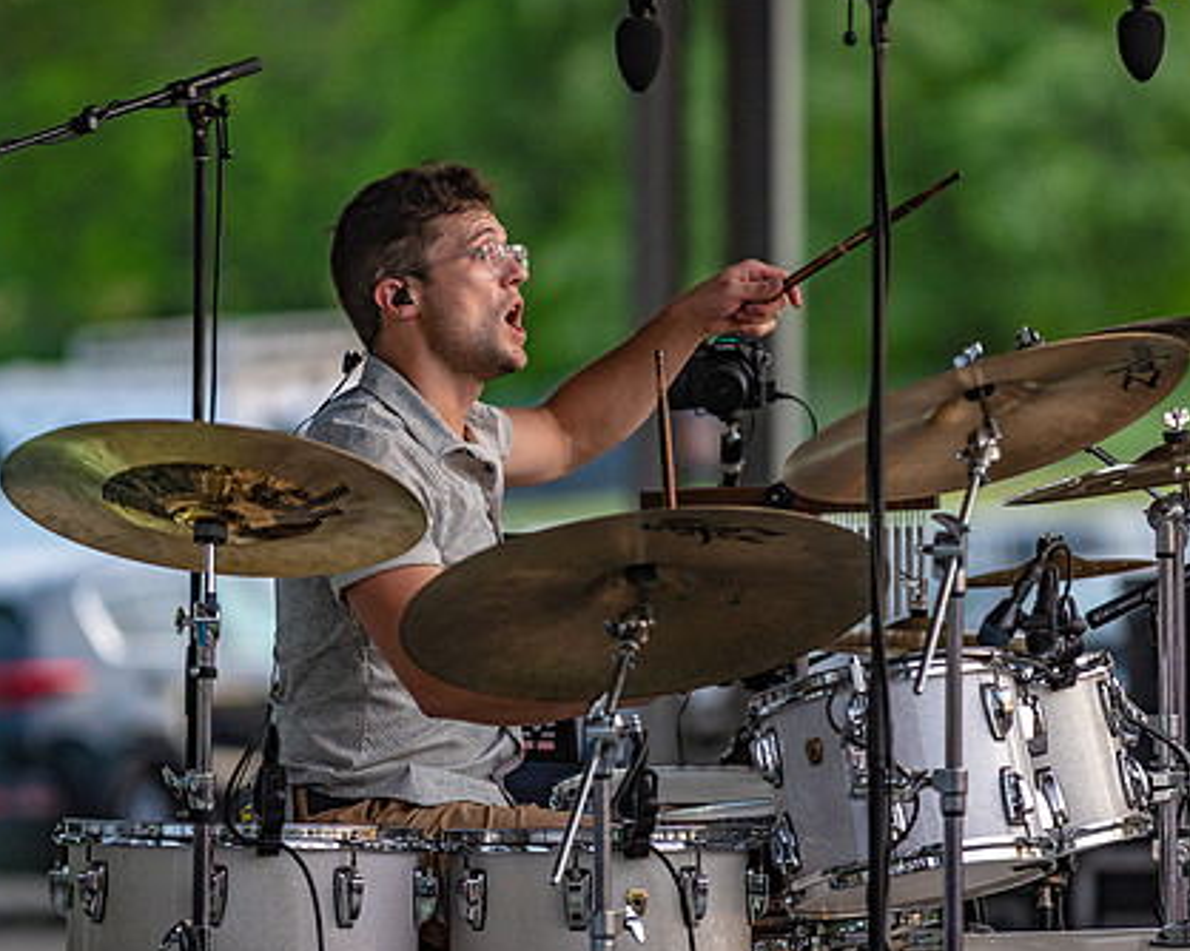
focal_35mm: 287
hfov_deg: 6.7
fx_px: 10103
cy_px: 414
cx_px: 746
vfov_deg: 5.4
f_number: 2.8
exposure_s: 1/400
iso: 500
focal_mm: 200
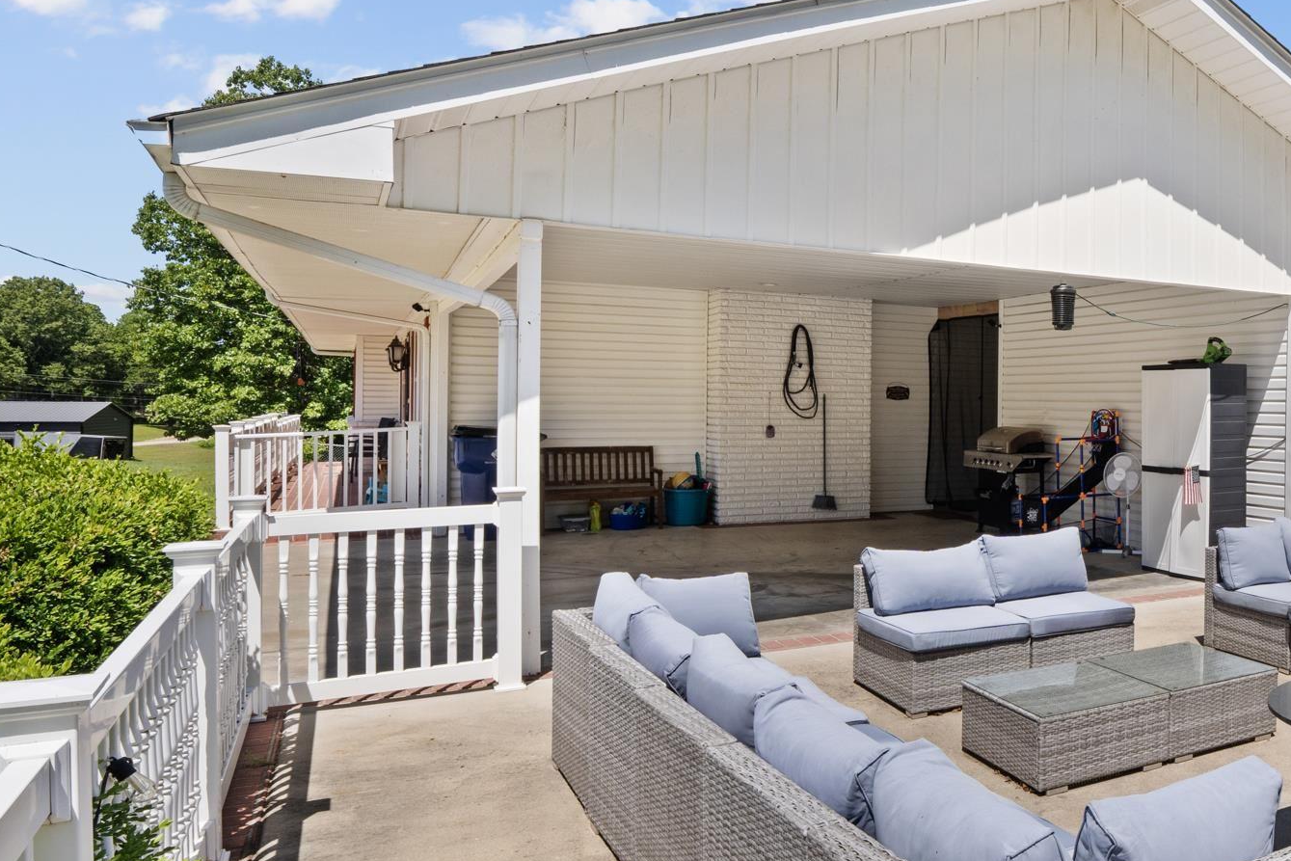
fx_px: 1004
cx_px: 1164
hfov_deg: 56.4
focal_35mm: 28
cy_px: 410
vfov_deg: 46.4
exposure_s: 1/200
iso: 200
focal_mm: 10
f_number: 9
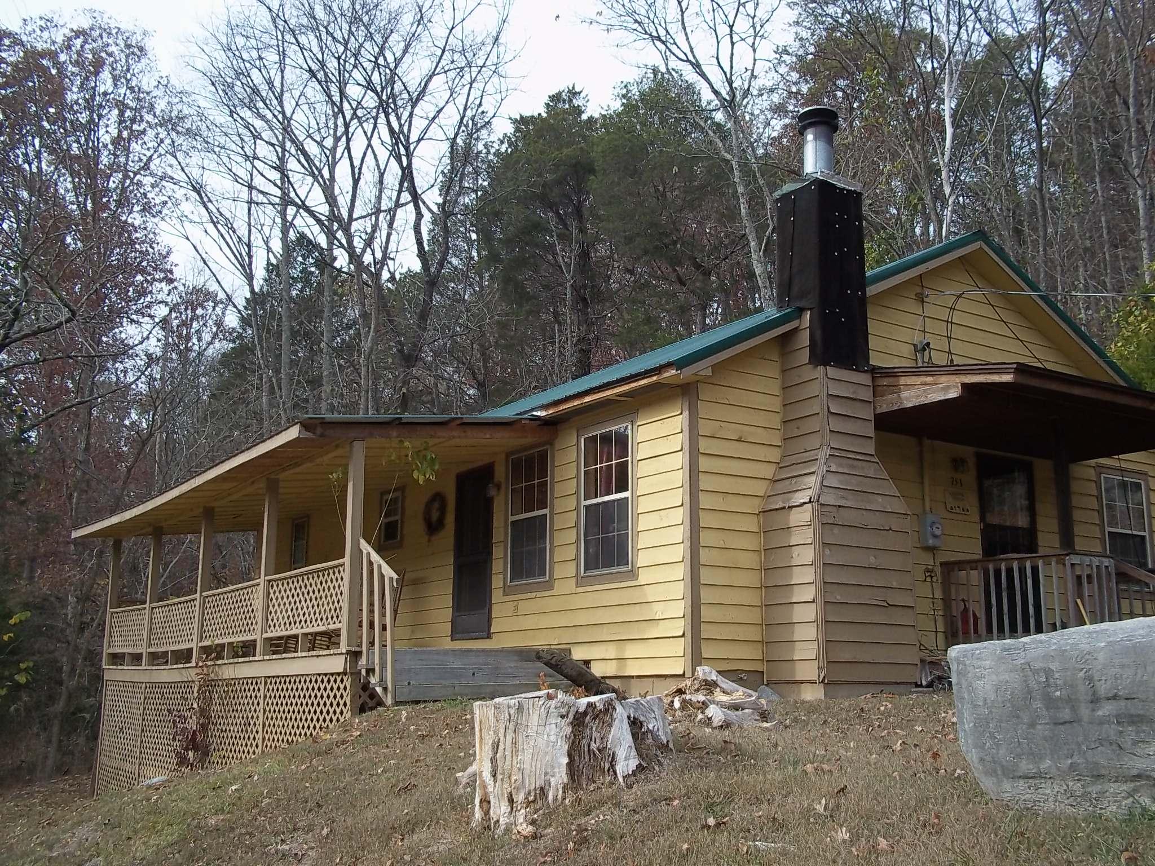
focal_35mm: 36
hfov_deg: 51.4
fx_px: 1201
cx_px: 578
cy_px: 433
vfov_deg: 39.7
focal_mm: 6.5
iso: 80
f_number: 3.1
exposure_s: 1/400
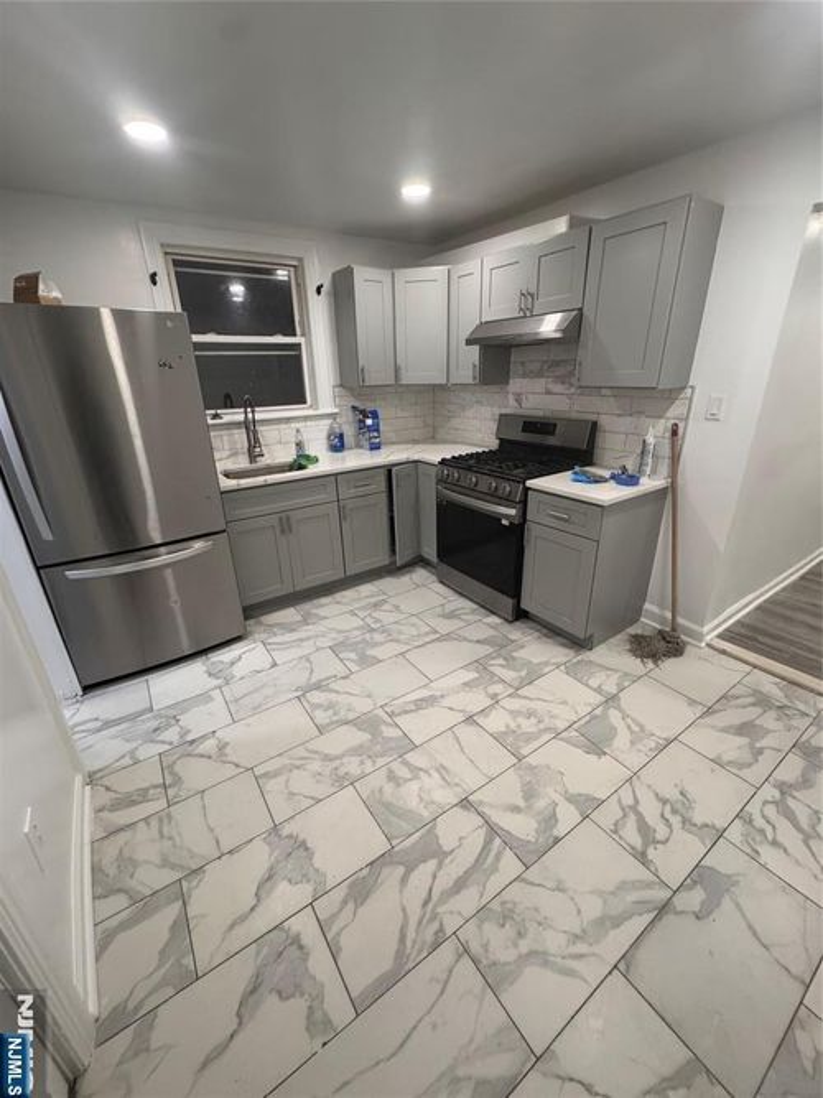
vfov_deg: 102.1
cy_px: 549
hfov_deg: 85.7
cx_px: 412
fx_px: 444
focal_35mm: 14
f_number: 2.2
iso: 320
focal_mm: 2.22
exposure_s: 1/120
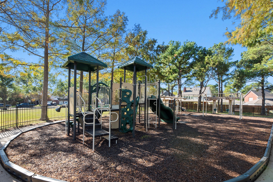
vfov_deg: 73.5
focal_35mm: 16
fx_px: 121
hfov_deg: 96.7
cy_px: 102
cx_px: 139
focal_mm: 14
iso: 100
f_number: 8
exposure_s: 1/50
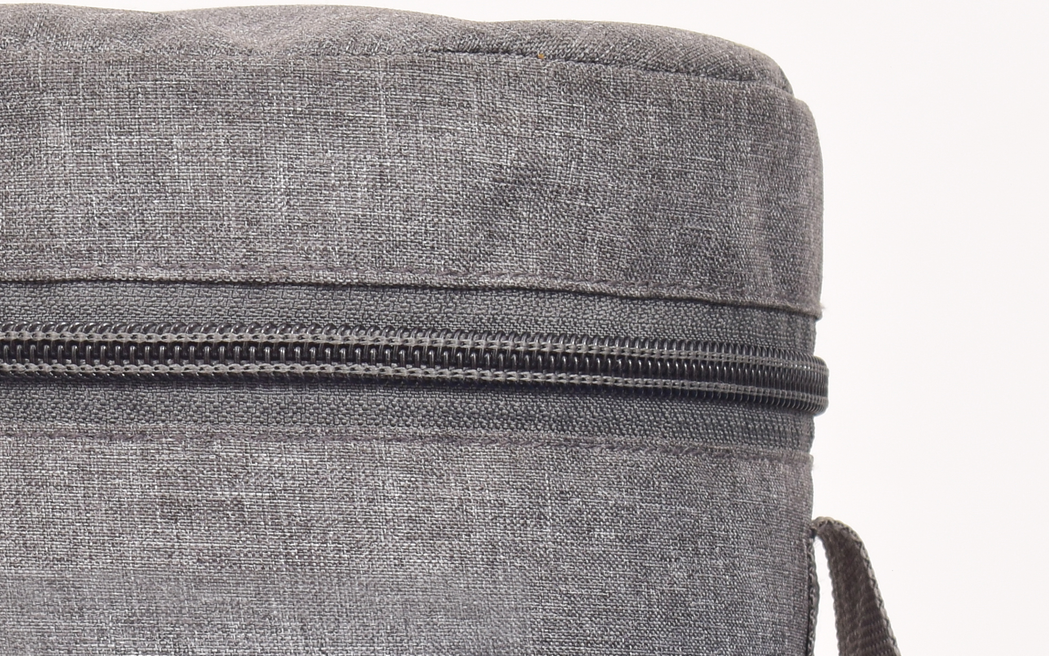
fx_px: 7076
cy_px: 861
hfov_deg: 8.5
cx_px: 238
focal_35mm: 248
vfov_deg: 5.3
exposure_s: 1/125
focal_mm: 55
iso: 160
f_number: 10
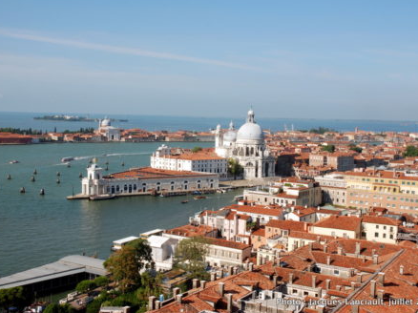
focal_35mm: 45
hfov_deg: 42.5
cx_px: 211
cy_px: 156
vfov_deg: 32.5
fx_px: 538
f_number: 16
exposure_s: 1/60
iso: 100
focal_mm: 27
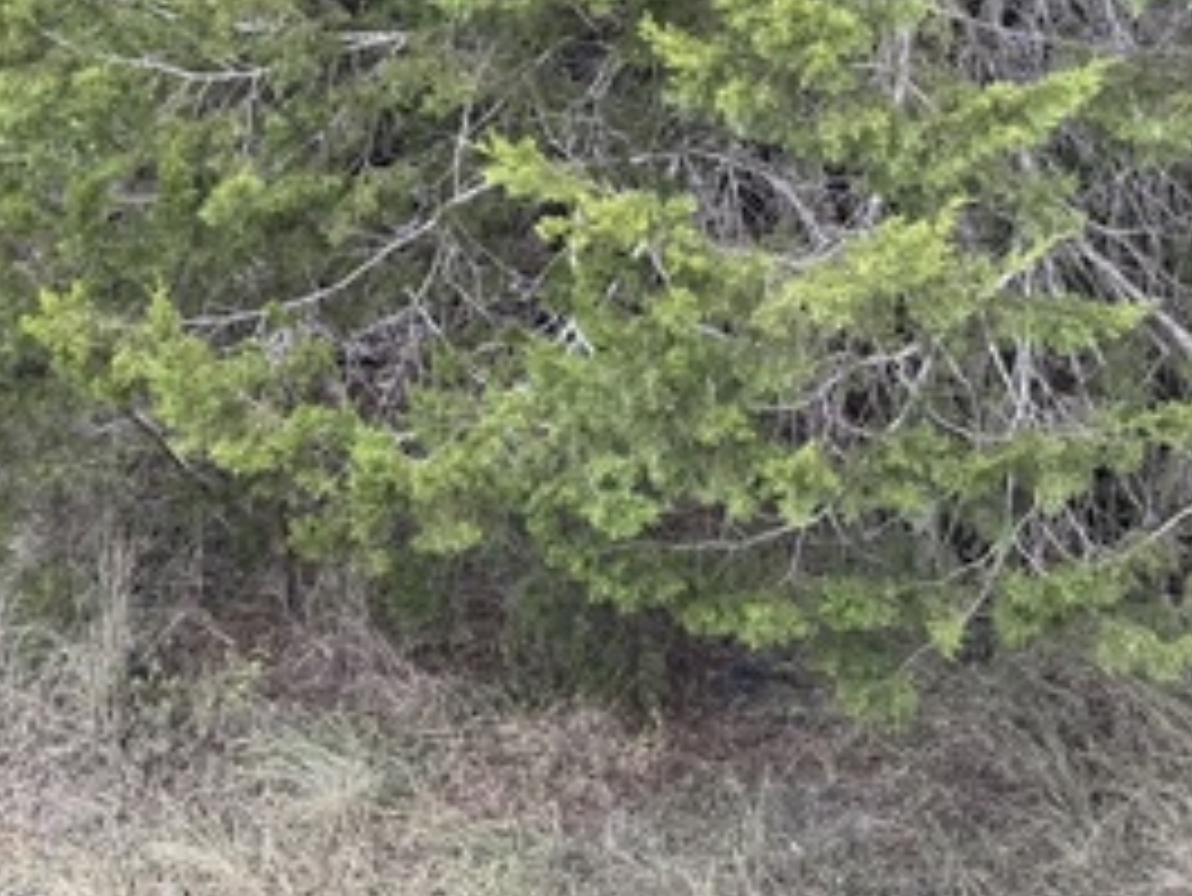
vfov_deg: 24.2
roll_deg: -2.0
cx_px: 270
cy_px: 14
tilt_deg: -1.3
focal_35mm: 58
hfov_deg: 32.5
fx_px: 1998
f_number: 1.78
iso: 80
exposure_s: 1/454
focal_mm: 6.76
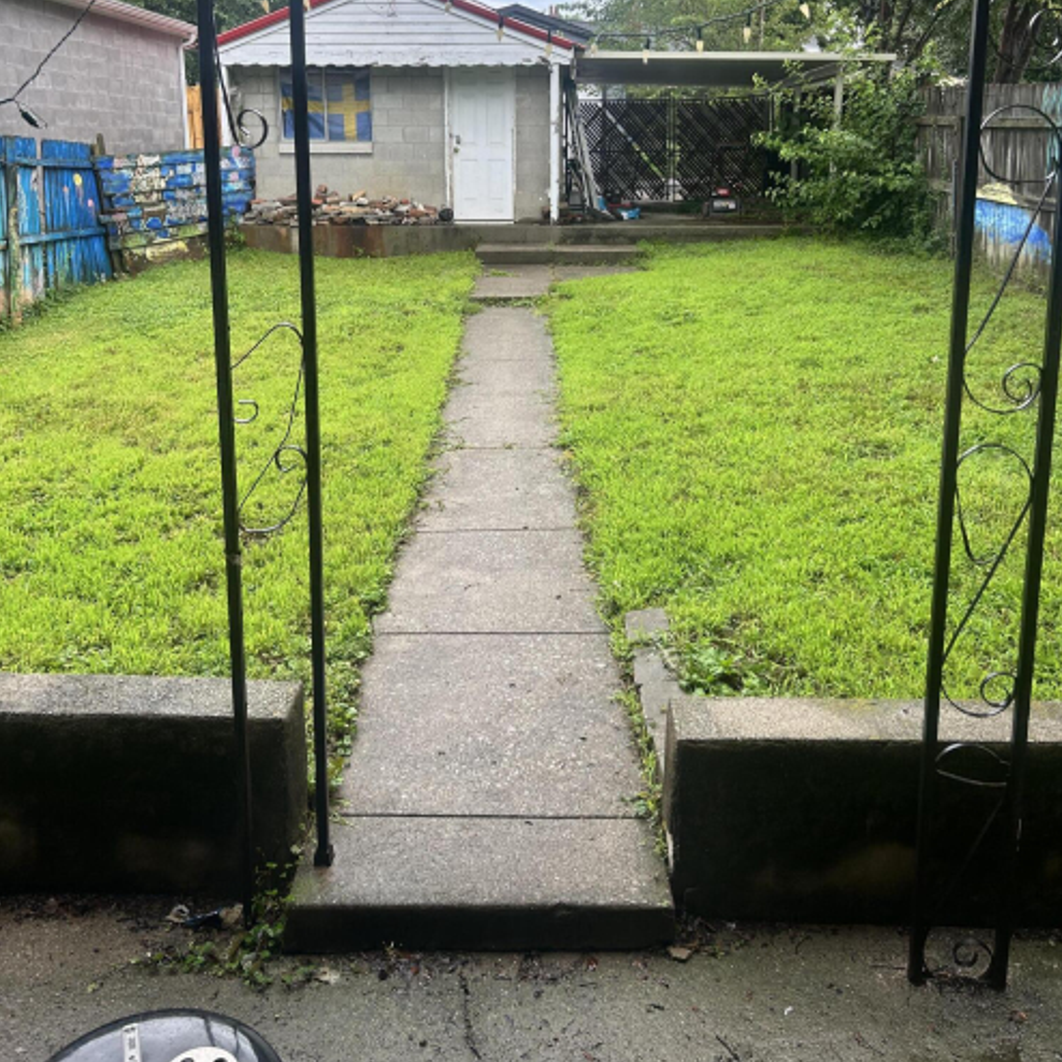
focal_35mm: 31
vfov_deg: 51.9
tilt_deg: -12.5
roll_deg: -0.2
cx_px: 535
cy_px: 384
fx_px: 1076
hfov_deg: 52.5
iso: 50
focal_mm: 5.7
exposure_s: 1/439
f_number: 1.5
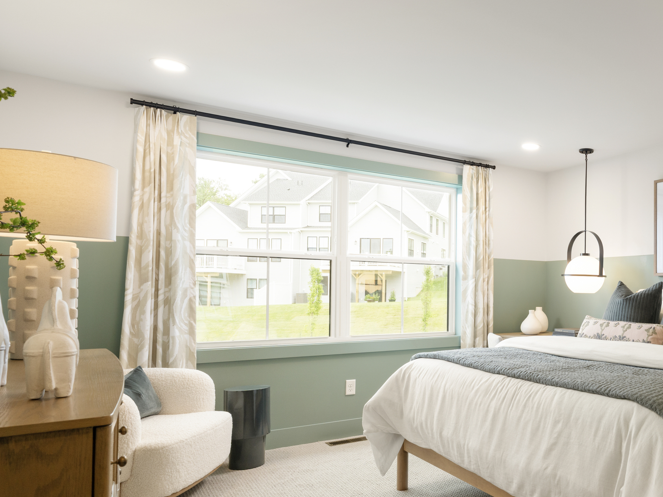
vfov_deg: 49.4
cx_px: 590
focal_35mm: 28
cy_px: 301
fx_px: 536
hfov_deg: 55.5
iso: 250
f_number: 8
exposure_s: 1/2.5
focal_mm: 16
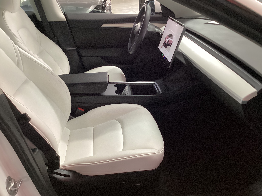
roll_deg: +1.9
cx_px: 128
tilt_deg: -27.0
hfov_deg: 56.8
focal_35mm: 32
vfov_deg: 44.2
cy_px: 100
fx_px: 242
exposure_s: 1/33
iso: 320
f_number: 2.4
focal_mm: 3.3
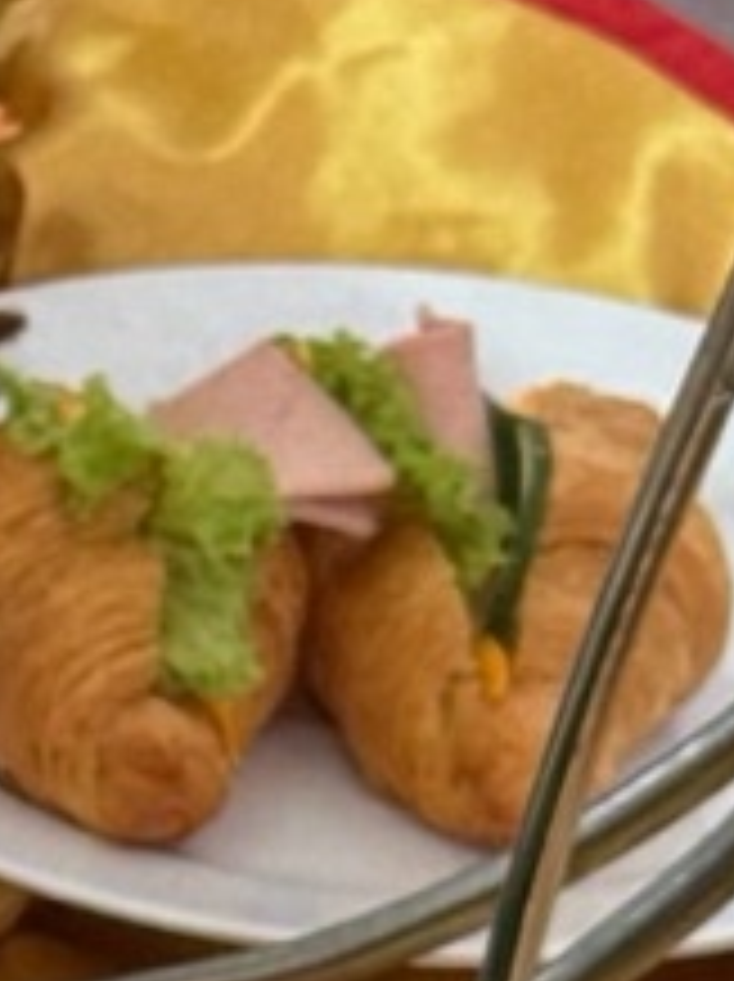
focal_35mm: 331
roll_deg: +0.0
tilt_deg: -30.2
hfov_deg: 4.3
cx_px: -1299
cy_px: 1269
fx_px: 9376
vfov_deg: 6.0
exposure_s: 1/128
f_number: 1.78
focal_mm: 6.76
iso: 100
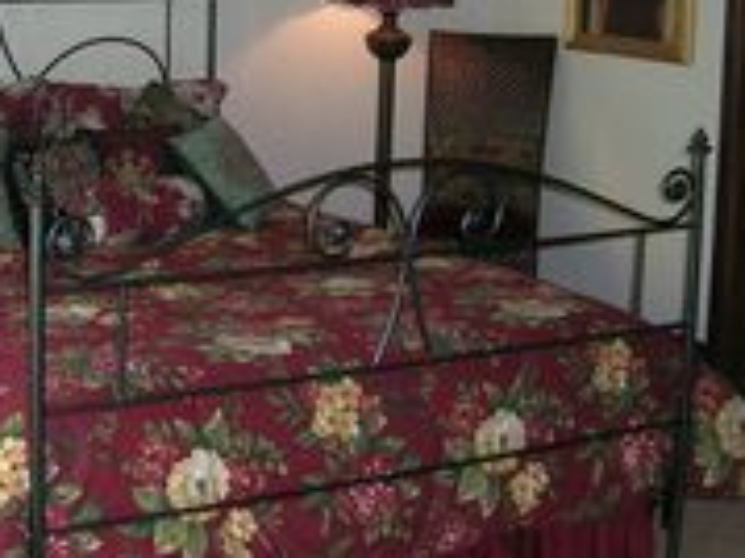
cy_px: 137
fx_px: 1549
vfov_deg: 20.3
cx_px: 121
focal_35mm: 72
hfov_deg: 26.4
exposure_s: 1/60.1
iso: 155
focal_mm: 5.4
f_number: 2.8
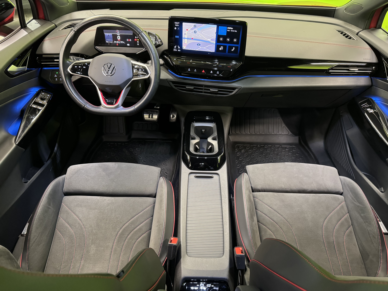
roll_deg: -1.3
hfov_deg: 71.6
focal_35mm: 24
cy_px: 146
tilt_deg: -37.3
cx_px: 194
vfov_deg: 56.8
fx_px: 269
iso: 800
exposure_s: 1/39
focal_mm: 6.76
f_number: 1.78
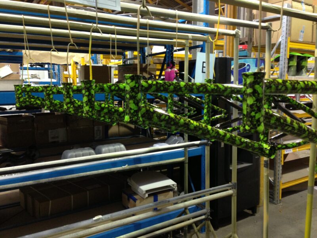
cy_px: 119
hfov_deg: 55.4
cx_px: 158
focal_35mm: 33
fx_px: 302
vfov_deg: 42.9
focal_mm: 4.13
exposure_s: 1/20
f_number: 2.4
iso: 200
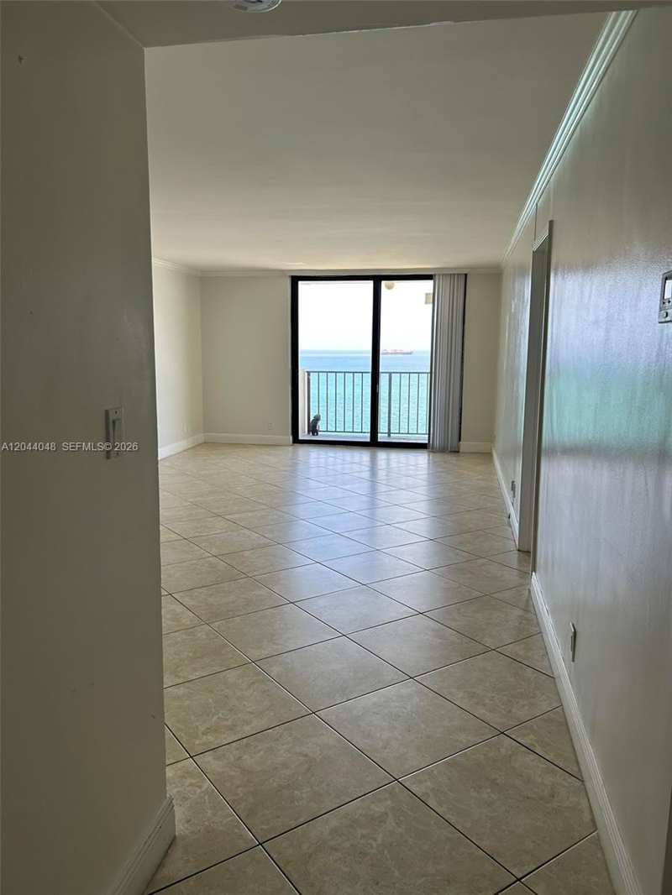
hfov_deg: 53.1
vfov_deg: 67.3
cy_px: 448
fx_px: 673
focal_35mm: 26
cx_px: 336
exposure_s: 1/168
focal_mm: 5.7
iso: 40
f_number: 1.5
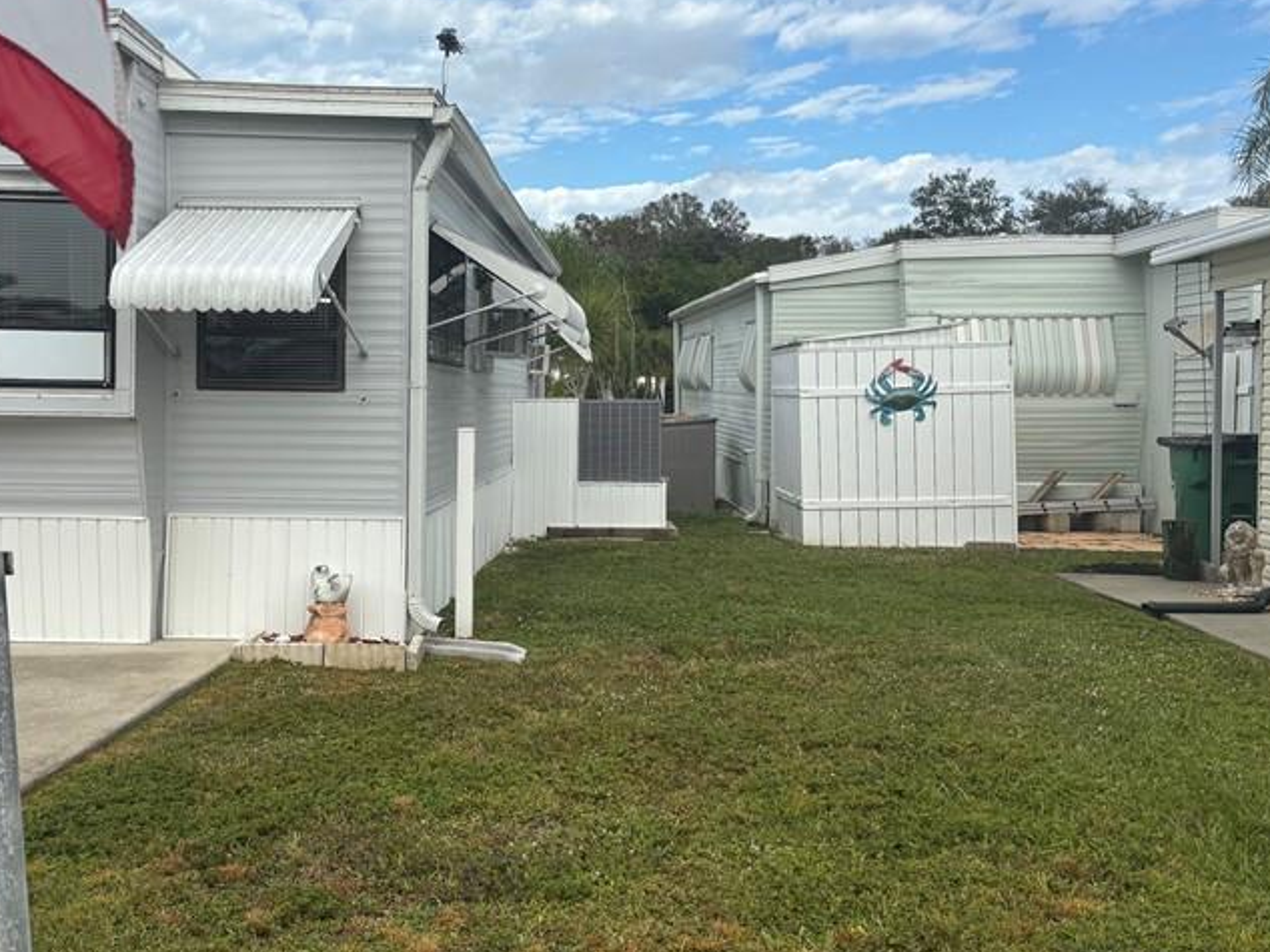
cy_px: 421
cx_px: 435
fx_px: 1540
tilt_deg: -0.6
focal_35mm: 42
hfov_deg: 44.2
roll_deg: +1.3
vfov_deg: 34.3
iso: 50
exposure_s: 1/3021
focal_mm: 5.96
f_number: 1.6
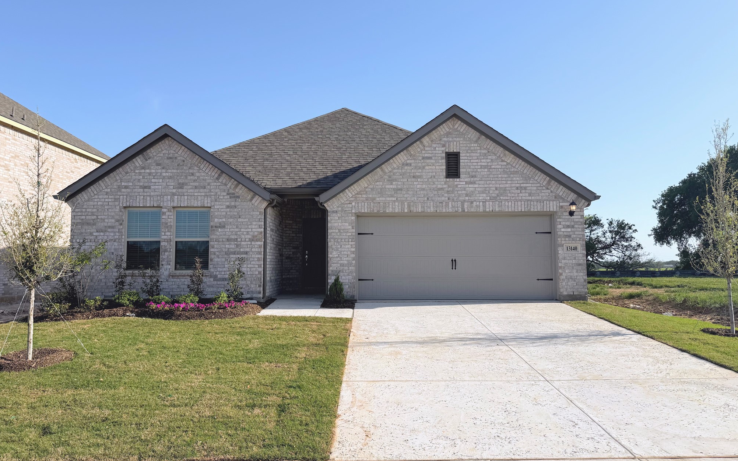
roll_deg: +0.1
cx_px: 365
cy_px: 223
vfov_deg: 47.6
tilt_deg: +4.4
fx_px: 523
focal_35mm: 26
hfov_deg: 70.4
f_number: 1.78
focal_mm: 6.76
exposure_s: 1/5319
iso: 80
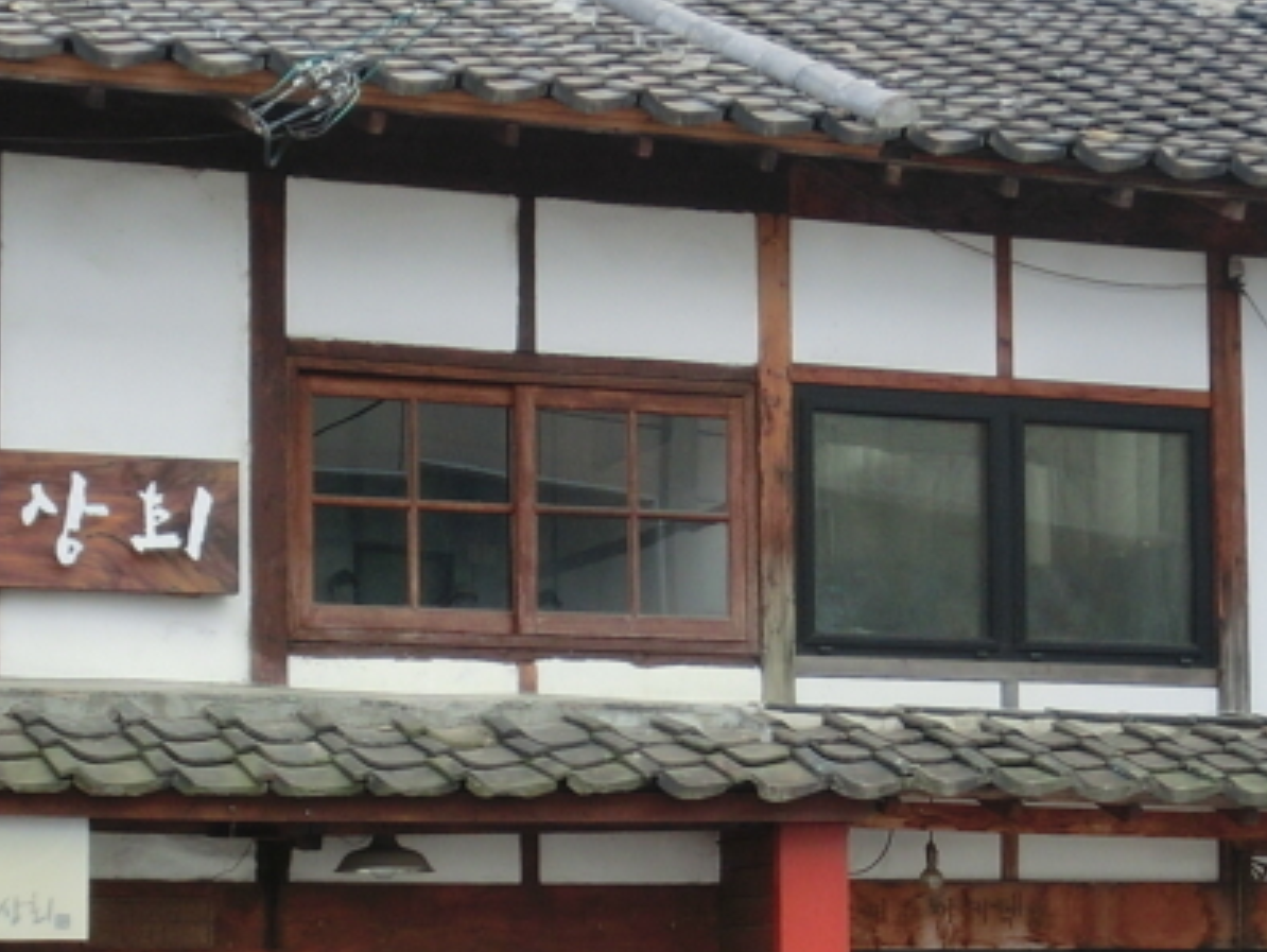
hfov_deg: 21.8
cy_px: 799
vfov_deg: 16.3
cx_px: 627
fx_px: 3296
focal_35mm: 90
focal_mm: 6.1
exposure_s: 1/400
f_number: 3.2
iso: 100
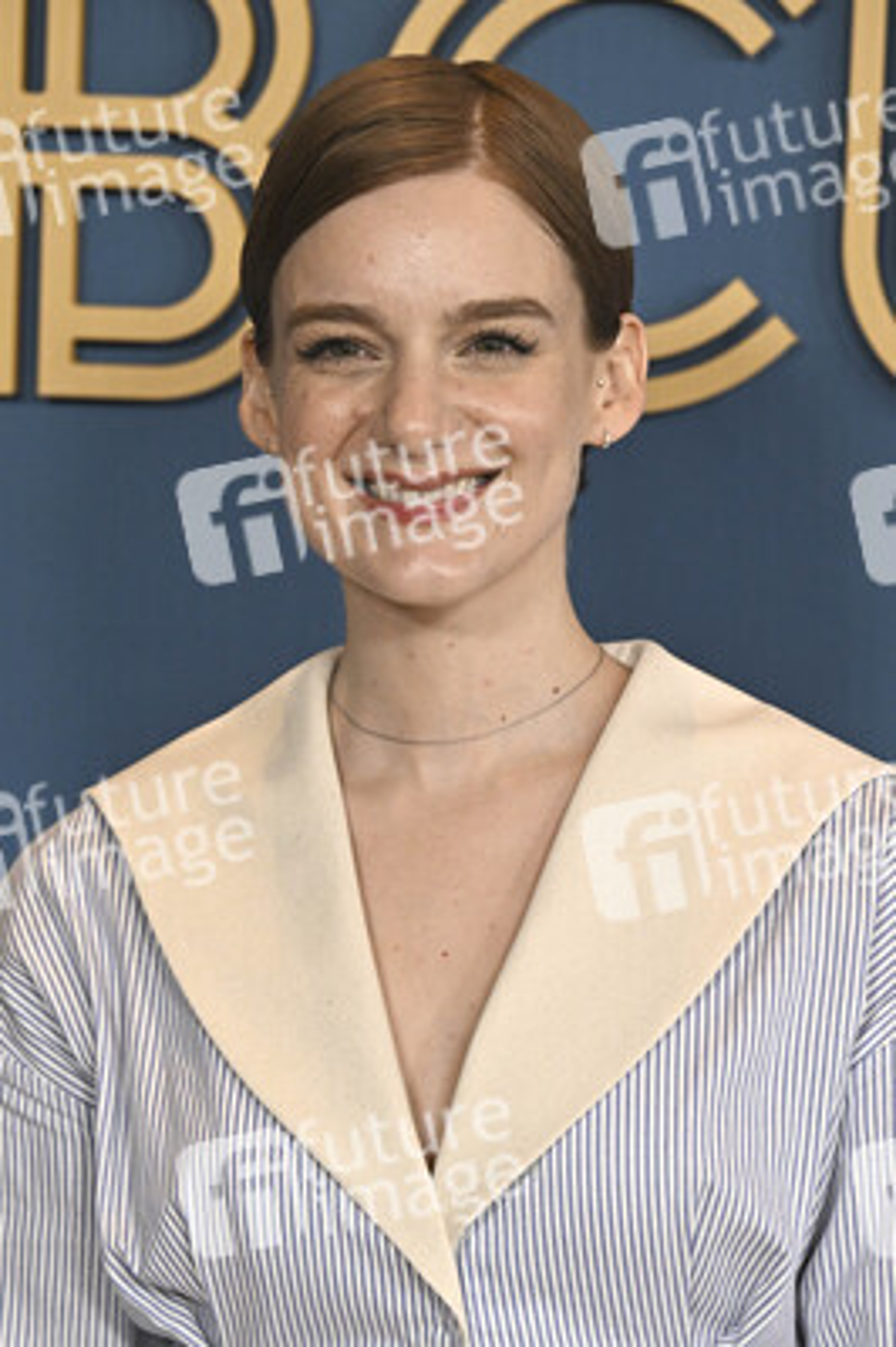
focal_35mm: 126
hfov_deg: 10.9
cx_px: 448
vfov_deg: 16.3
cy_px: 674
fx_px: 4712
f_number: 5.6
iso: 2000
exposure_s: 1/320
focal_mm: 126
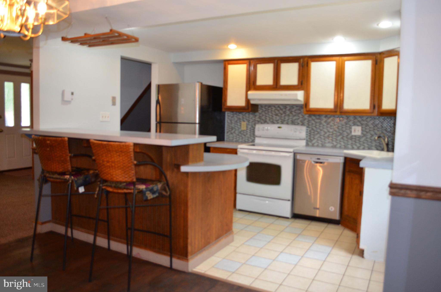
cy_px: 146
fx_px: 330
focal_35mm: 27
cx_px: 220
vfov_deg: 47.7
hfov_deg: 67.5
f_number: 3.5
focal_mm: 18
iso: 560
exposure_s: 1/60
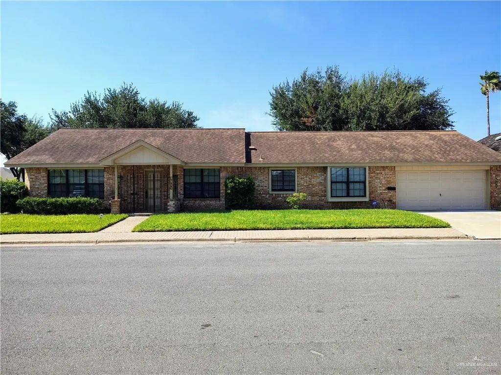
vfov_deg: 56.8
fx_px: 347
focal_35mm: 24
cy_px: 188
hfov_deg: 71.6
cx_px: 250
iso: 100
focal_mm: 5.56
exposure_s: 1/1226
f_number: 1.8
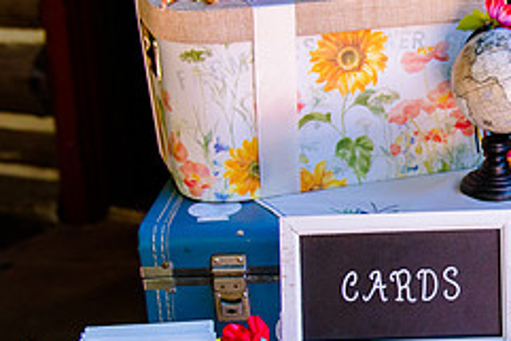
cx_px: 511
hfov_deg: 24.0
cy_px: 237
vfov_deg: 16.8
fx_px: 1150
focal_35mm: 81
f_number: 4
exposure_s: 1/640
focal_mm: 31
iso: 1600
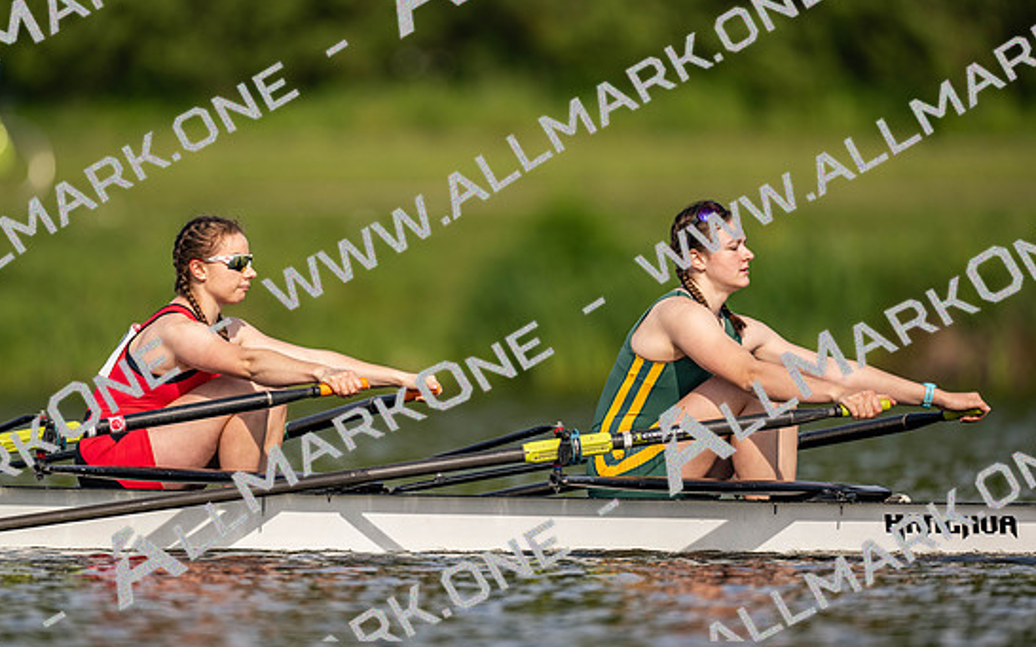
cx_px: 497
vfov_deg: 2.0
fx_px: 18349
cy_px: 316
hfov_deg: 3.2
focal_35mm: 650
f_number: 4
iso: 280
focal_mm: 600
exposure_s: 1/2500
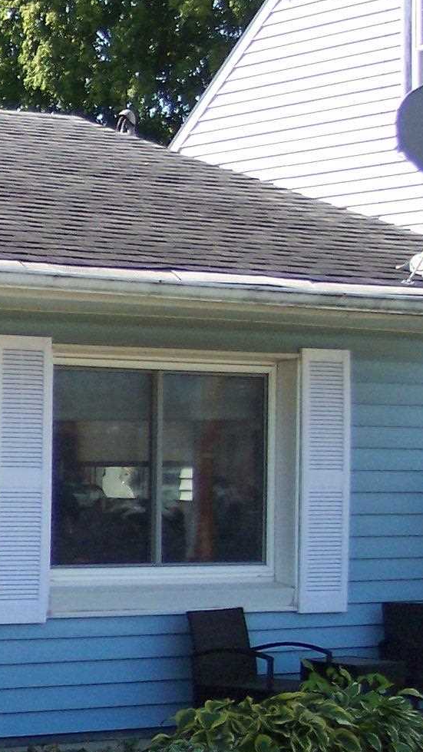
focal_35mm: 109
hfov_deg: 10.3
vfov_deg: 19.6
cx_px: -418
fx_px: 2173
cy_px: 467
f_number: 2.8
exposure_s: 1/700
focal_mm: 8
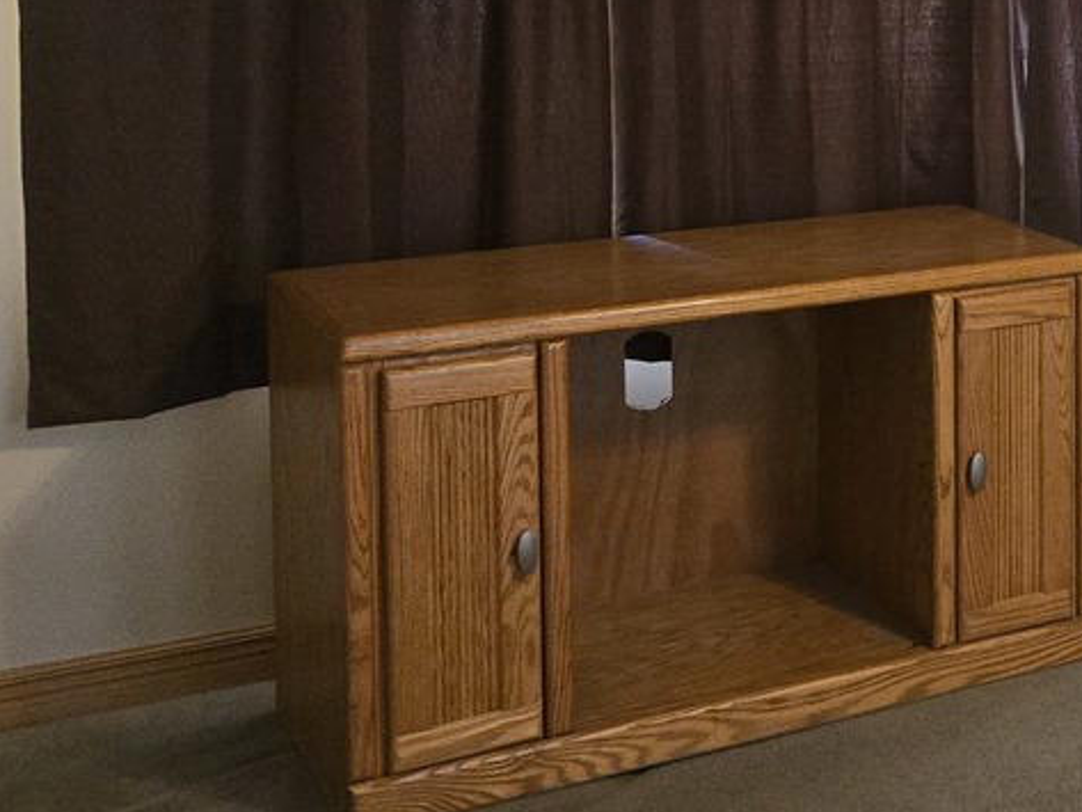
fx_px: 2189
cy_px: -21
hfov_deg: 23.2
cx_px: 1553
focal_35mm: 70
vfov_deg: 20.3
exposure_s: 1/60
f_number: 1.8
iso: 640
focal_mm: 5.4
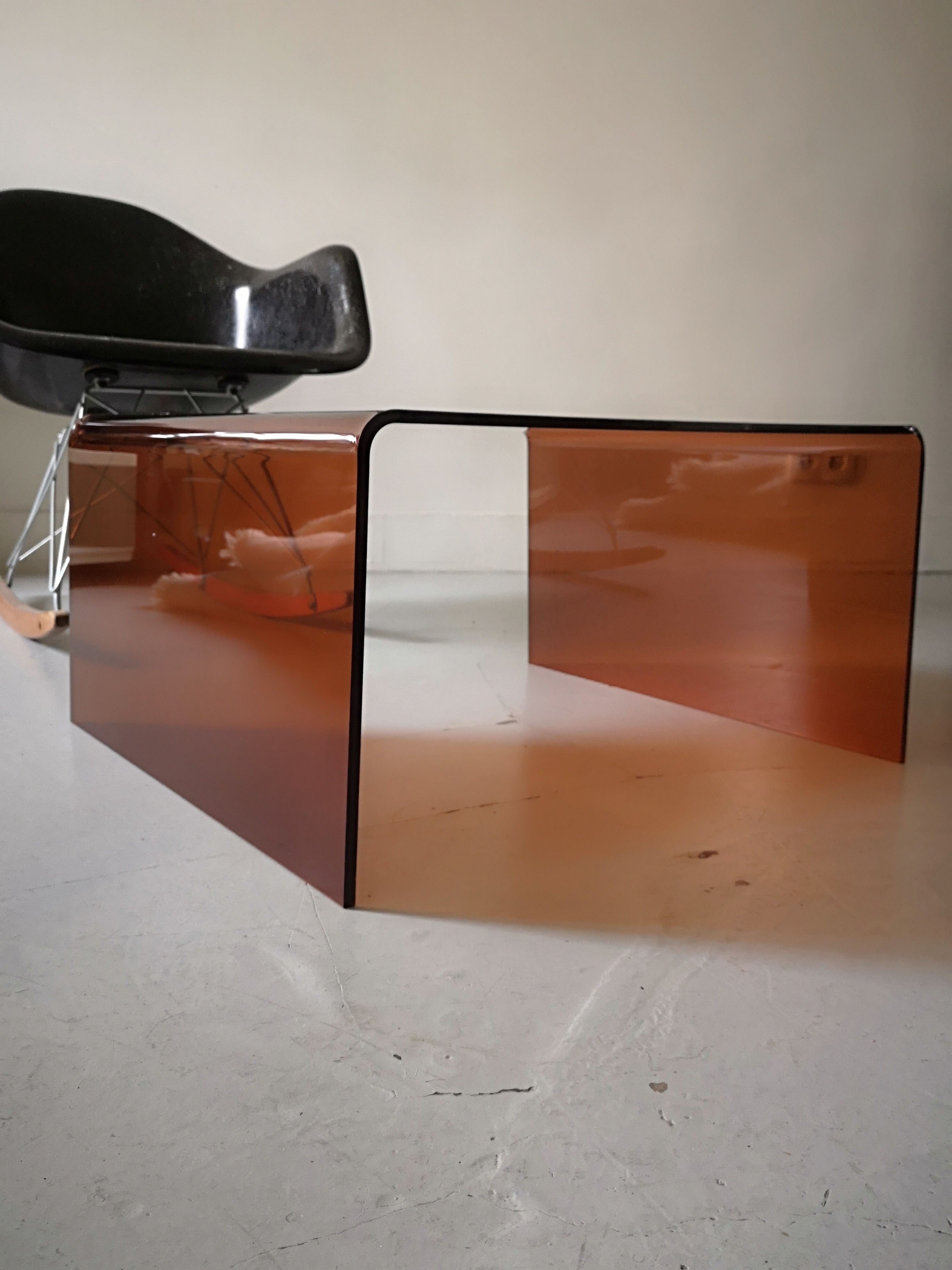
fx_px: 1100
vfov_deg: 60.0
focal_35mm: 30
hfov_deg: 46.8
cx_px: 476
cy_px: 635
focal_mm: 3.95
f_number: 1.8
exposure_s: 1/25
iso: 320
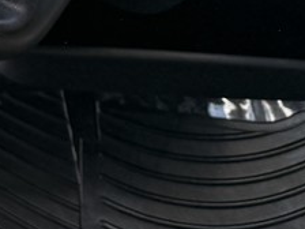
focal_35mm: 122
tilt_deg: -49.9
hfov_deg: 14.5
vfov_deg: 10.9
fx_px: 1075
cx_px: -210
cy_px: -259
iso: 100
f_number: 1.78
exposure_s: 1/510
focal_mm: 6.76
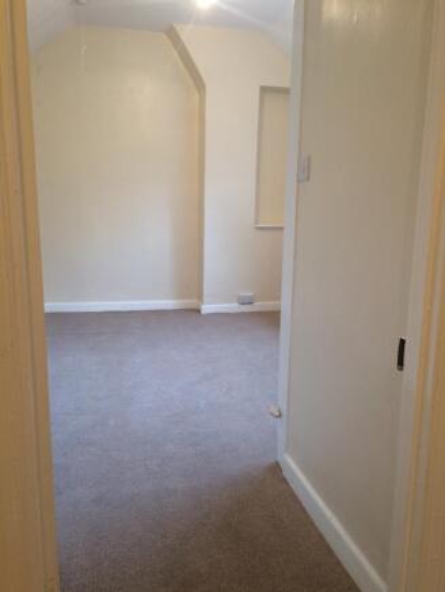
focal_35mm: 29
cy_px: 296
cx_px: 222
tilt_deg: -12.9
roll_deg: -1.2
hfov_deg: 48.2
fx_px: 497
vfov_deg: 61.6
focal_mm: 4.15
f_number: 2.2
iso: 125
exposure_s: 1/33
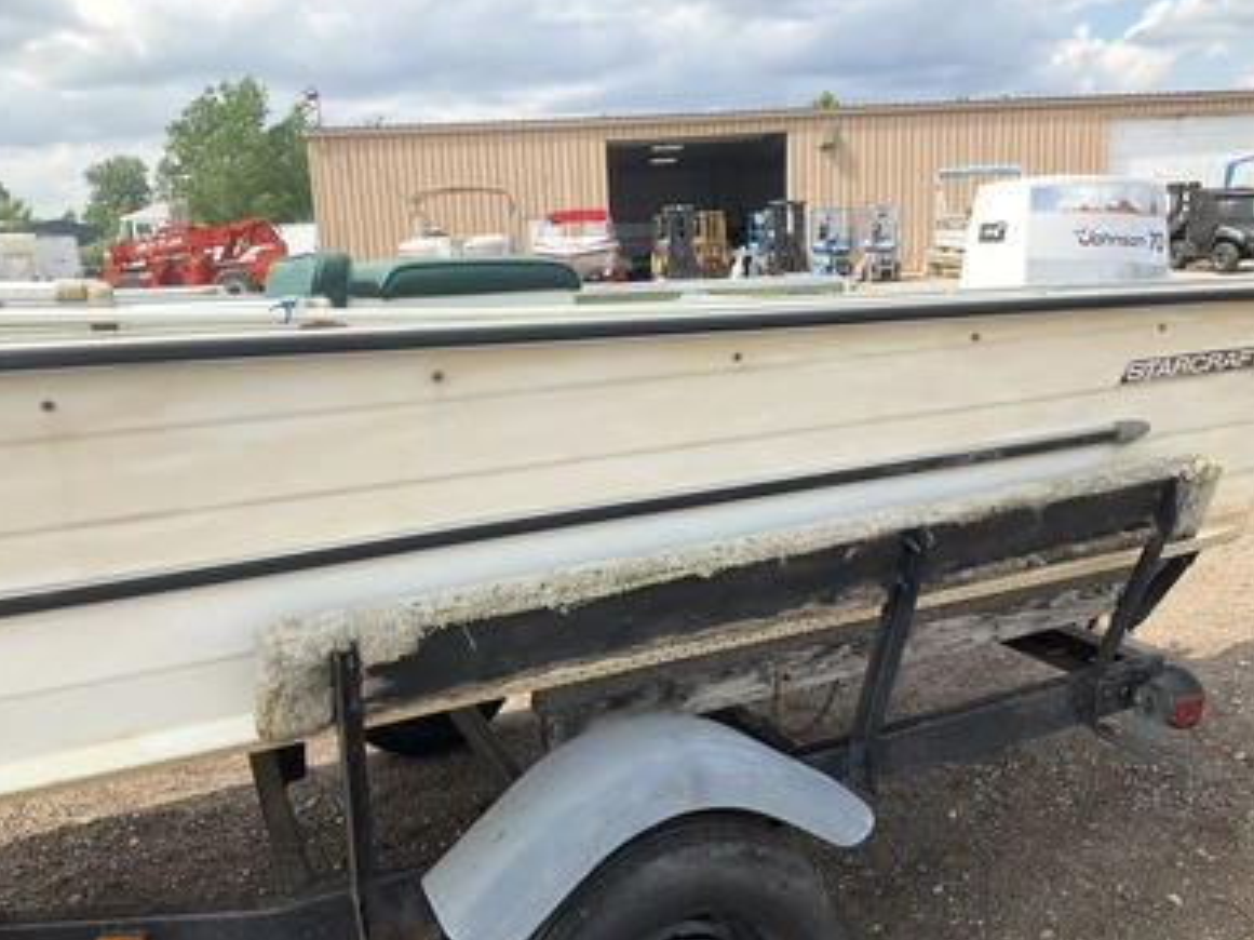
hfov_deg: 60.0
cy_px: 473
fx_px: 1086
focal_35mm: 30
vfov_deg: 46.8
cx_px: 632
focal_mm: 3
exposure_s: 1/1121
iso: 25
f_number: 1.8
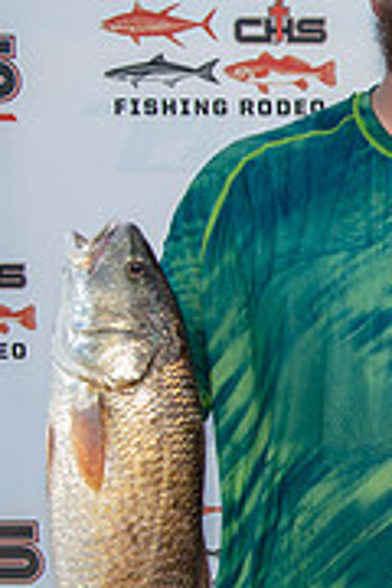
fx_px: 1682
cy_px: 389
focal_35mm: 103
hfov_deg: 11.5
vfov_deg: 19.8
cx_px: 859
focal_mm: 32
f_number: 4.5
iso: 50
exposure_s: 1/250
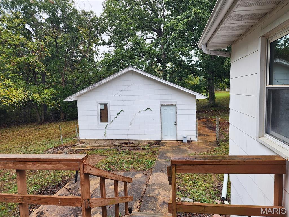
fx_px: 192
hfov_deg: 73.9
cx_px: 144
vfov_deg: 58.9
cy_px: 108
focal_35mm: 23
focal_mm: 6.4
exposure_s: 1/180
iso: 32
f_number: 1.8
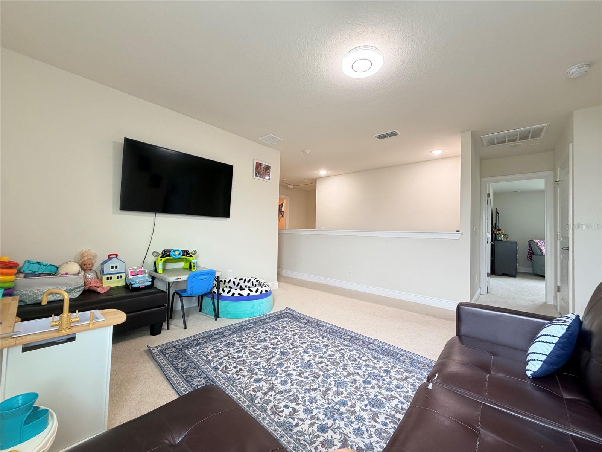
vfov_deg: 85.7
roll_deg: -1.1
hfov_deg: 102.1
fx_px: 243
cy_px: 226
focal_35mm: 14
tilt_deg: +1.7
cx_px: 301
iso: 200
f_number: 2.2
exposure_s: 1/60
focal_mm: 2.22
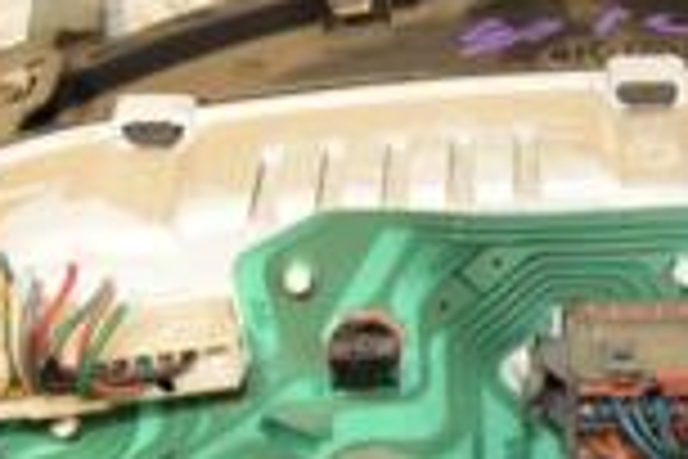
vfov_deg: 10.6
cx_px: 639
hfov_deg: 15.7
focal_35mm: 129
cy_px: 360
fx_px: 2465
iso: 800
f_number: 7.1
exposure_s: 1/200
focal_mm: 22
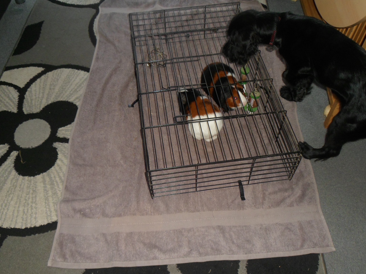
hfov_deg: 54.0
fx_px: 359
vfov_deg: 41.8
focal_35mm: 34
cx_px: 183
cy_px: 137
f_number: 3.7
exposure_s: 1/45
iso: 160
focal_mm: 5.7
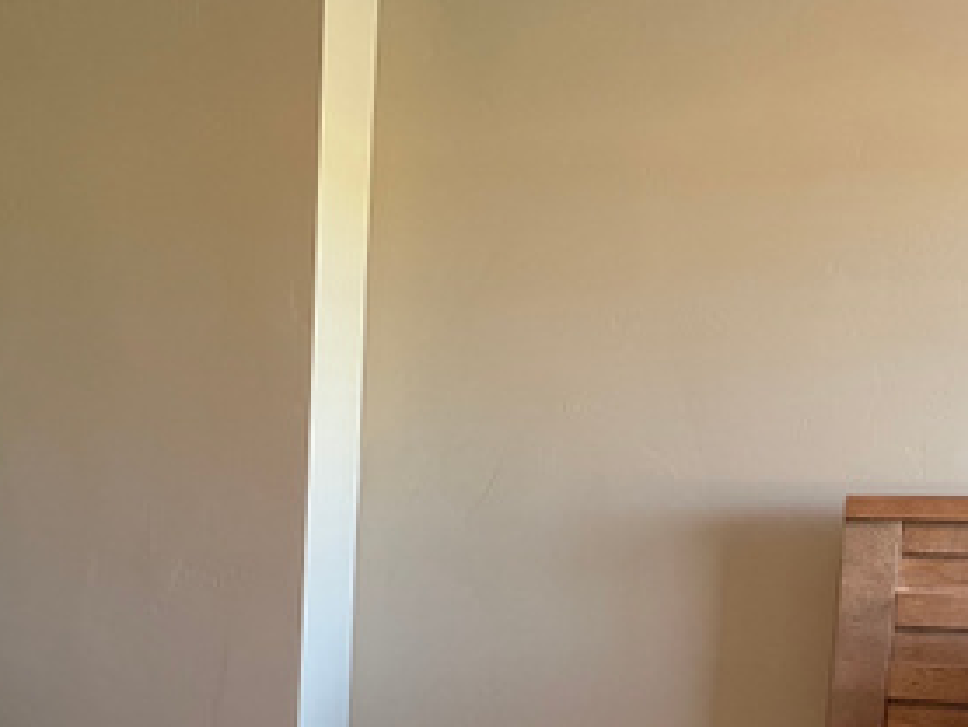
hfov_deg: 28.7
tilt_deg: -9.6
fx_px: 1679
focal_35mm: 60
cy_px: 727
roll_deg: +0.5
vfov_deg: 23.4
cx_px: -136
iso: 200
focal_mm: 5.7
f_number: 1.5
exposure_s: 1/60
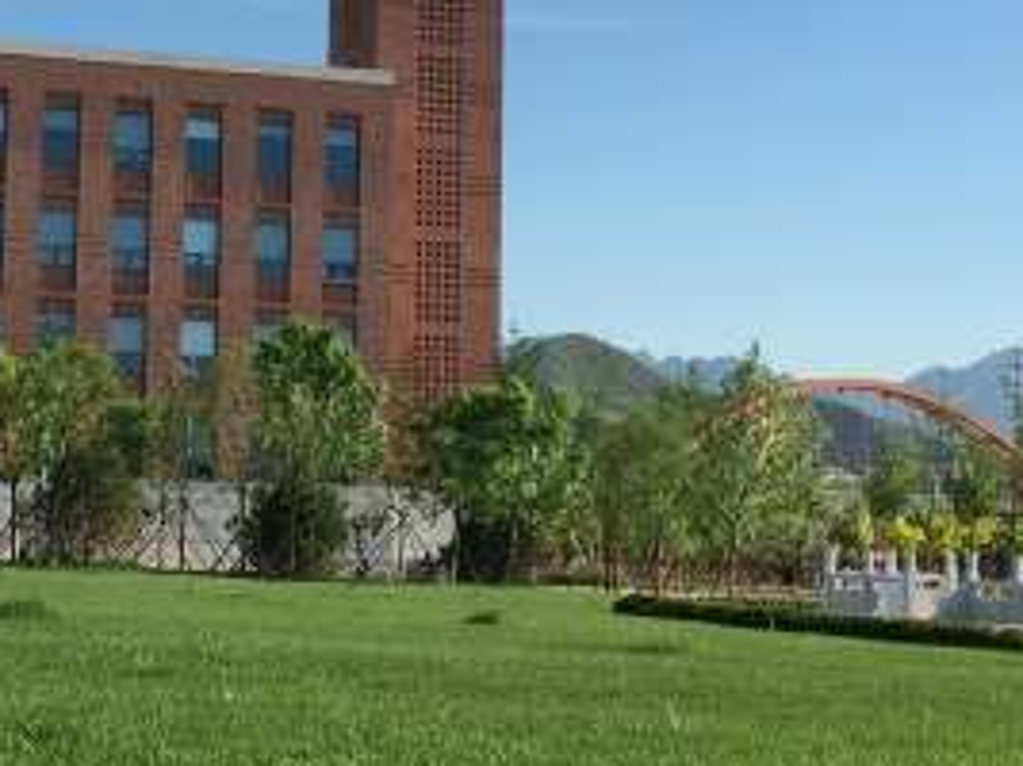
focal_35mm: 87
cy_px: 157
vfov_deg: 16.8
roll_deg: -1.9
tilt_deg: +7.2
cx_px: 261
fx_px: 2570
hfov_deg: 22.3
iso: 25
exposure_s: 1/974
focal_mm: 4.15
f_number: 2.2
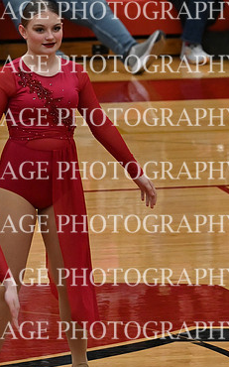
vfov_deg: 4.9
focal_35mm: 432
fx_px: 4317
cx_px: 50
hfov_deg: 3.0
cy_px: 144
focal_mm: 180
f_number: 4
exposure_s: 1/400
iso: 5000
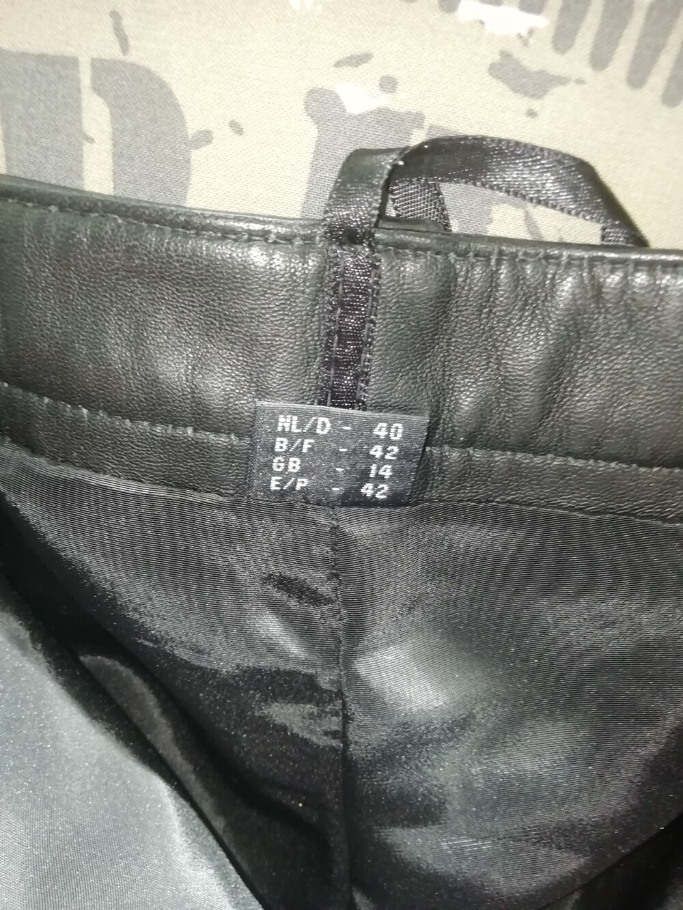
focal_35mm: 26
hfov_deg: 53.1
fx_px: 684
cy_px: 455
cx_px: 342
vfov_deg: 67.3
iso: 160
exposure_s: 1/33.3
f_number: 2.2
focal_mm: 3.46
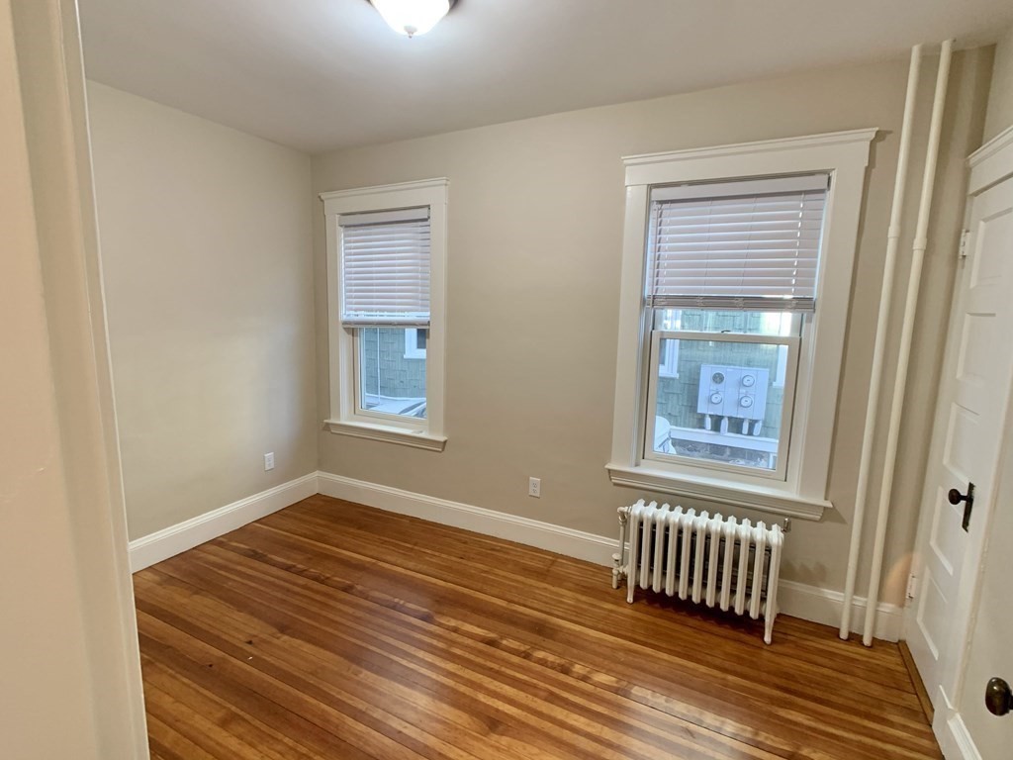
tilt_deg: -7.7
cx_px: 506
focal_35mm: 26
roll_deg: -0.3
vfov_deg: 53.1
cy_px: 380
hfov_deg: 67.3
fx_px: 761
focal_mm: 4.25
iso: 125
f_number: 1.8
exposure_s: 1/60
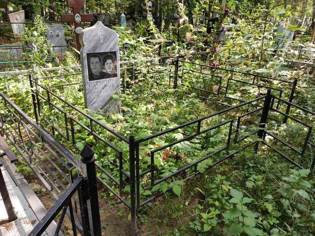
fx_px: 237
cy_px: 118
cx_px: 158
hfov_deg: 67.3
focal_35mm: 26
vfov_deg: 53.1
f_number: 1.75
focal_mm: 4.77
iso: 112
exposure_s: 1/164
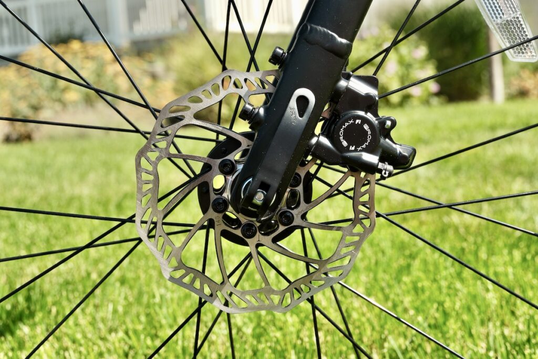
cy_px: 180
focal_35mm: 45
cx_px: 269
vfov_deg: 29.9
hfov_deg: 43.6
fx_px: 673
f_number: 5.6
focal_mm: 30
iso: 125
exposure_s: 1/280
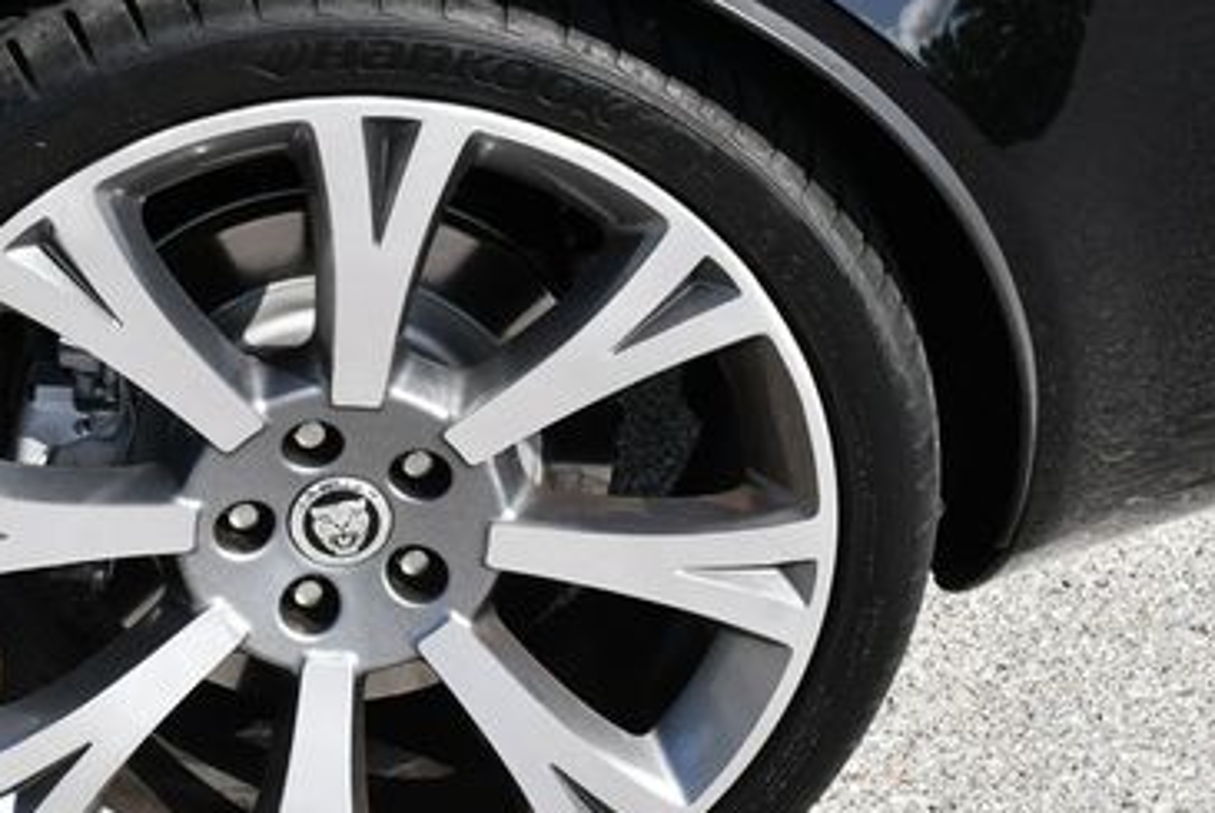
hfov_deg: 19.3
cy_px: 488
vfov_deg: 13.1
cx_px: 289
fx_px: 3548
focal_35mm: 105
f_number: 8
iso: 160
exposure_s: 1/250
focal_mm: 30
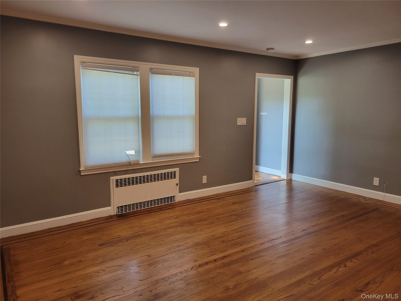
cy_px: 150
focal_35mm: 26
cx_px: 200
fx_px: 301
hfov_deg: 67.3
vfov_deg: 53.1
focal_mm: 5.4
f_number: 1.8
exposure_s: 1/120
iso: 160
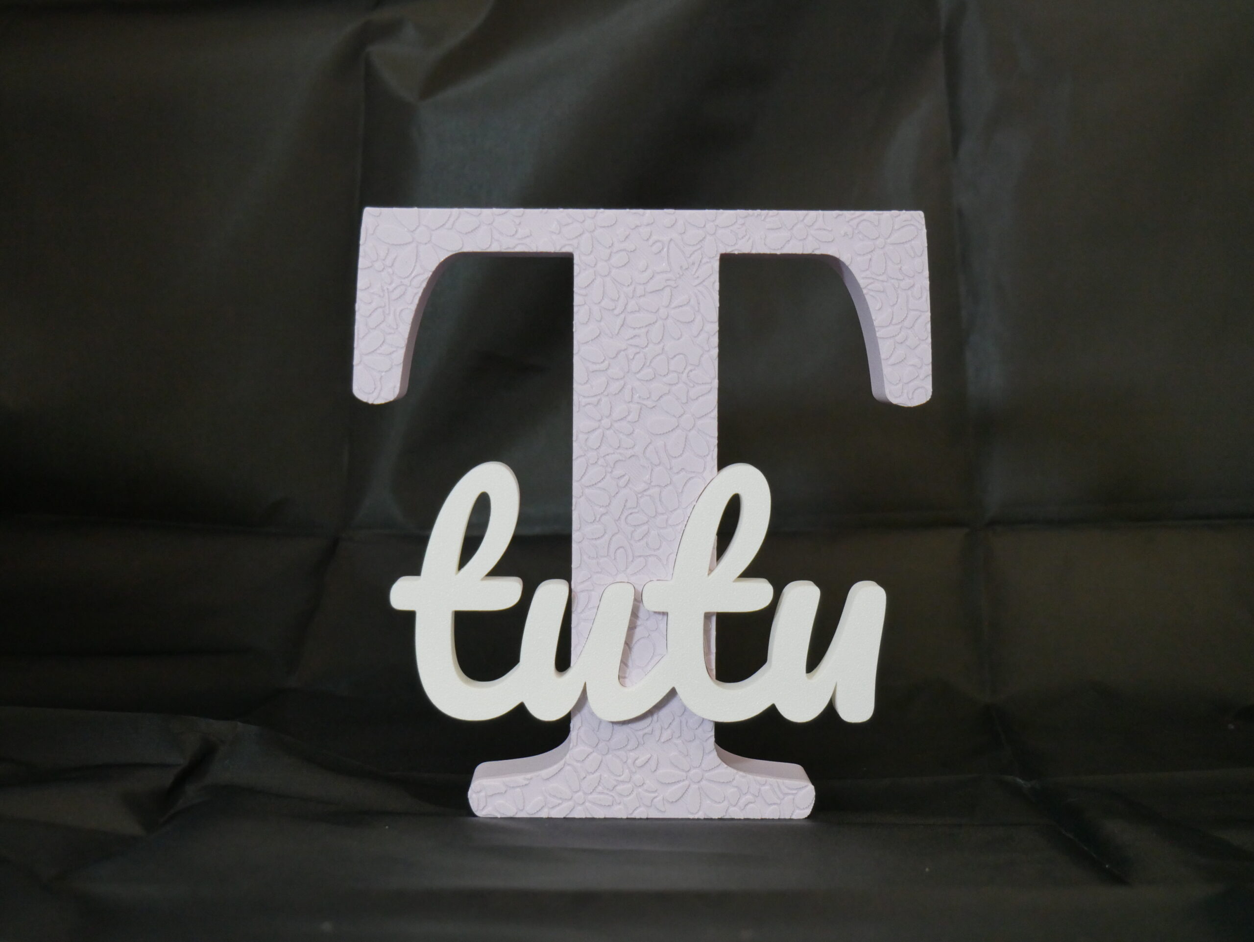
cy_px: 471
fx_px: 2029
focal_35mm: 56
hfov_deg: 34.3
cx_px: 627
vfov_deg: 26.1
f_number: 4.7
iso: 2000
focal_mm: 28
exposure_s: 1/60
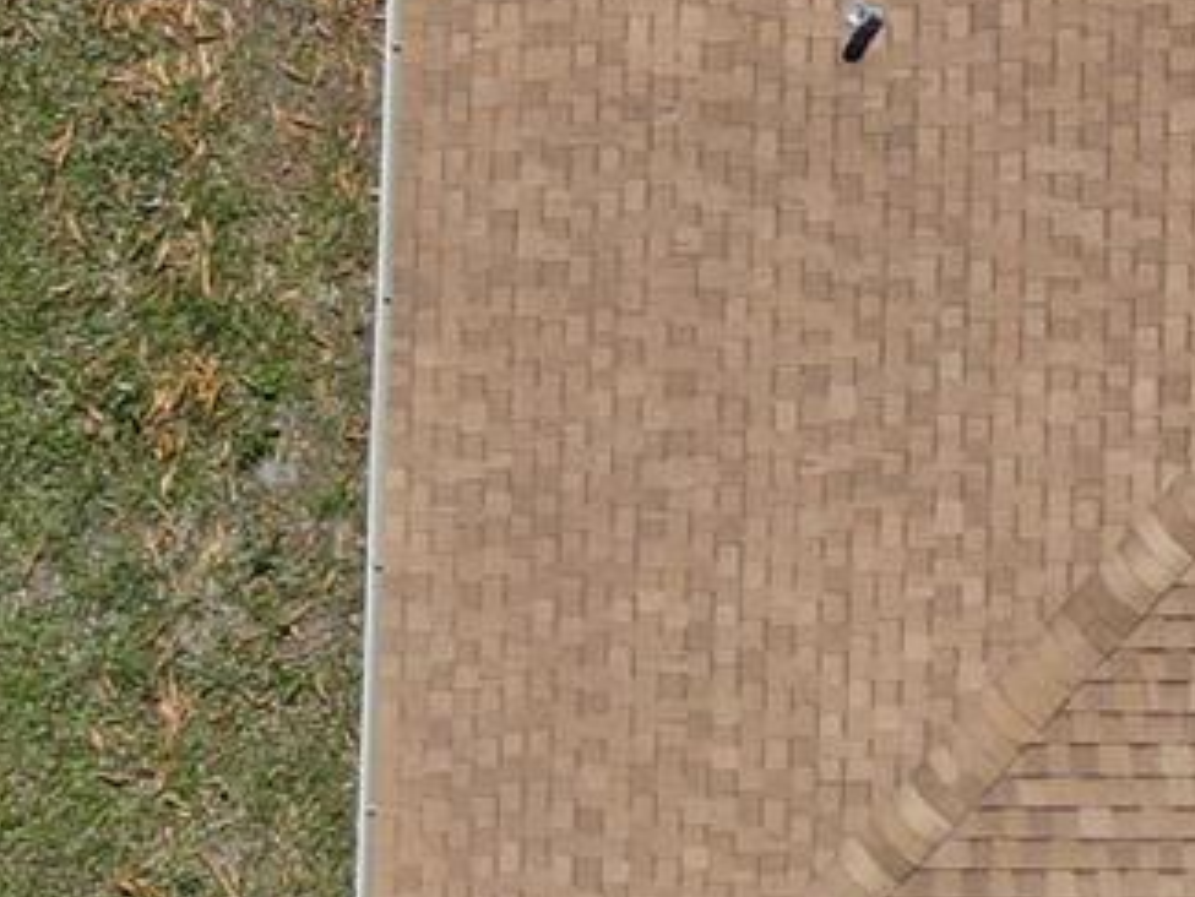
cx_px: 2629
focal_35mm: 118
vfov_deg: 12.5
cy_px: 268
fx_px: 4075
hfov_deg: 13.4
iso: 100
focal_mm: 4.5
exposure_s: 1/800
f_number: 2.8
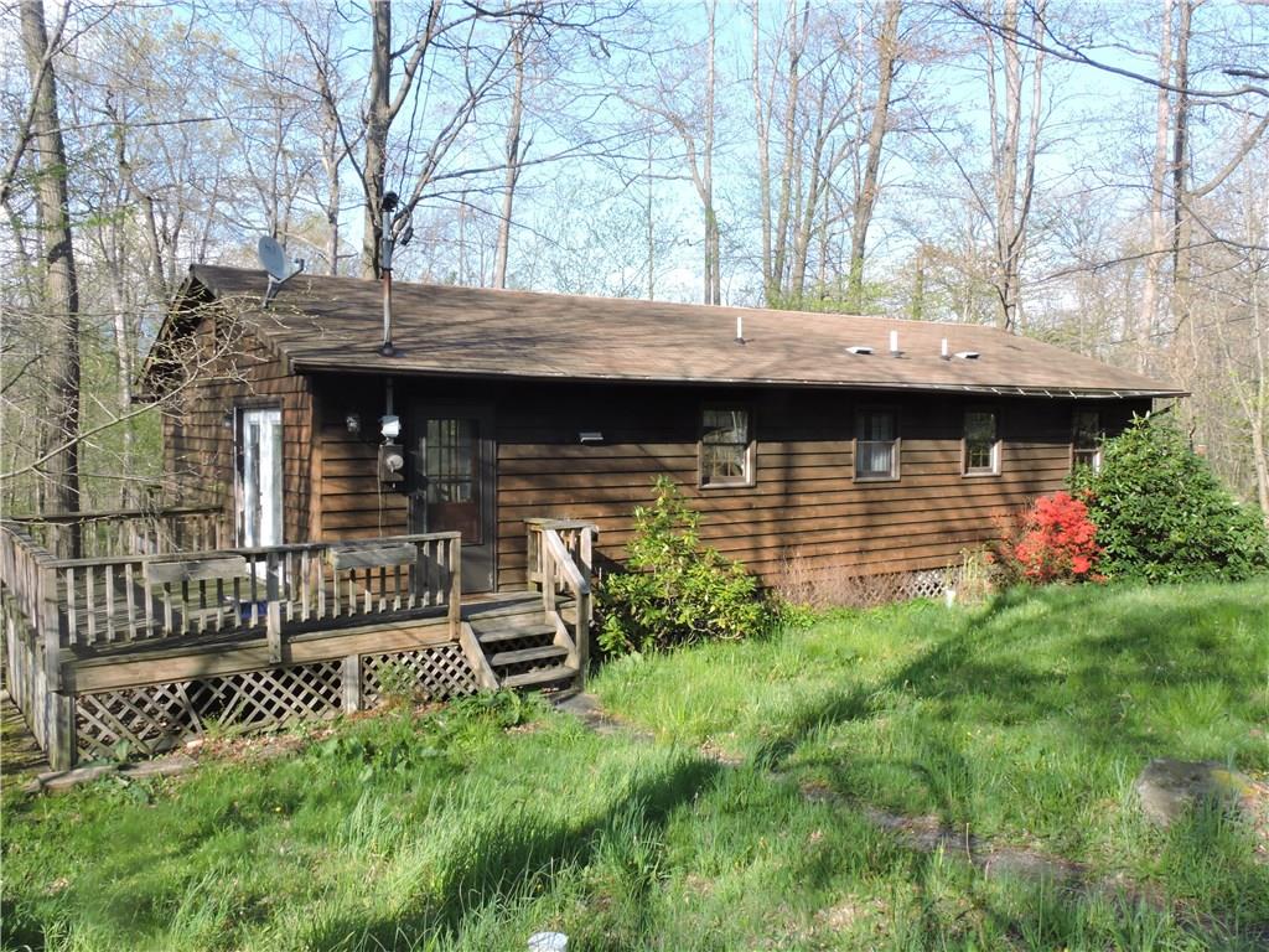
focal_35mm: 30
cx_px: 634
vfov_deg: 46.8
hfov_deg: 60.0
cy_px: 476
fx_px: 1100
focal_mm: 5.4
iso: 110
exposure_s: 1/60
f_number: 8
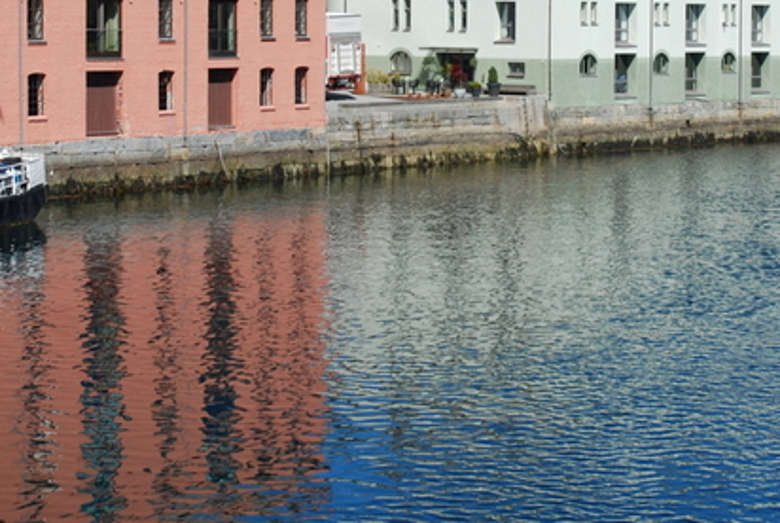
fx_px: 2349
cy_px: 74
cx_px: 483
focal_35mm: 108
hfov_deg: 18.8
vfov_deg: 12.6
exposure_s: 1/250
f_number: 8
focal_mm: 29
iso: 100
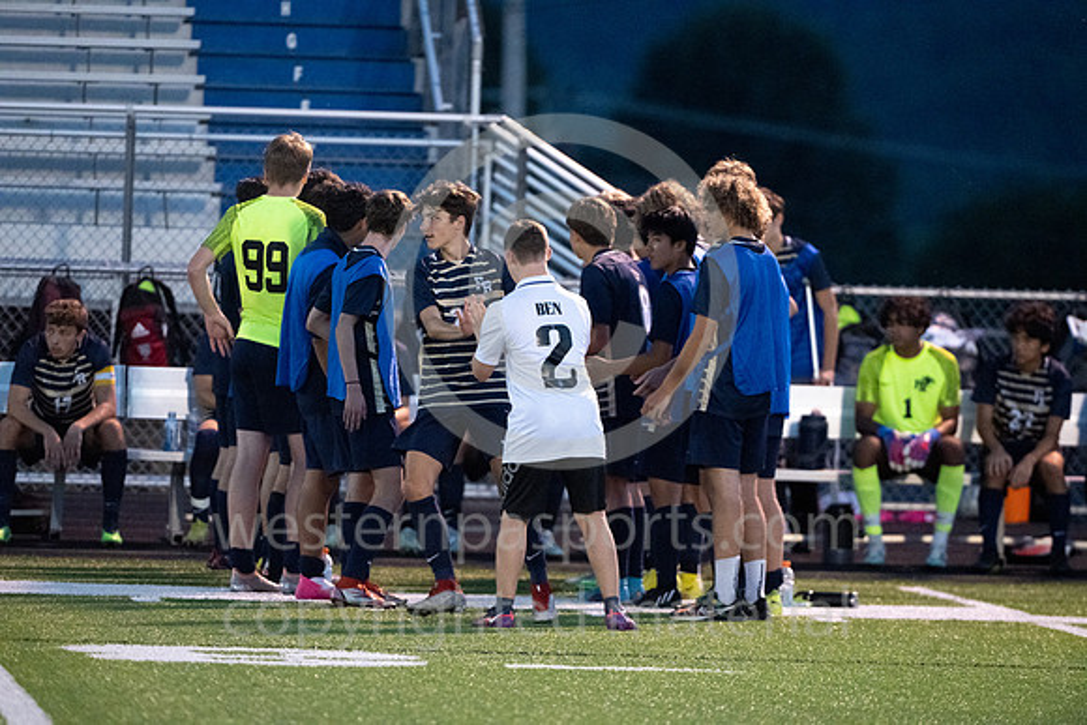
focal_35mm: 400
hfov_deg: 5.2
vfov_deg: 3.4
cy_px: 362
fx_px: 12080
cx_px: 544
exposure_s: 1/640
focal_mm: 400
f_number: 4
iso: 8000
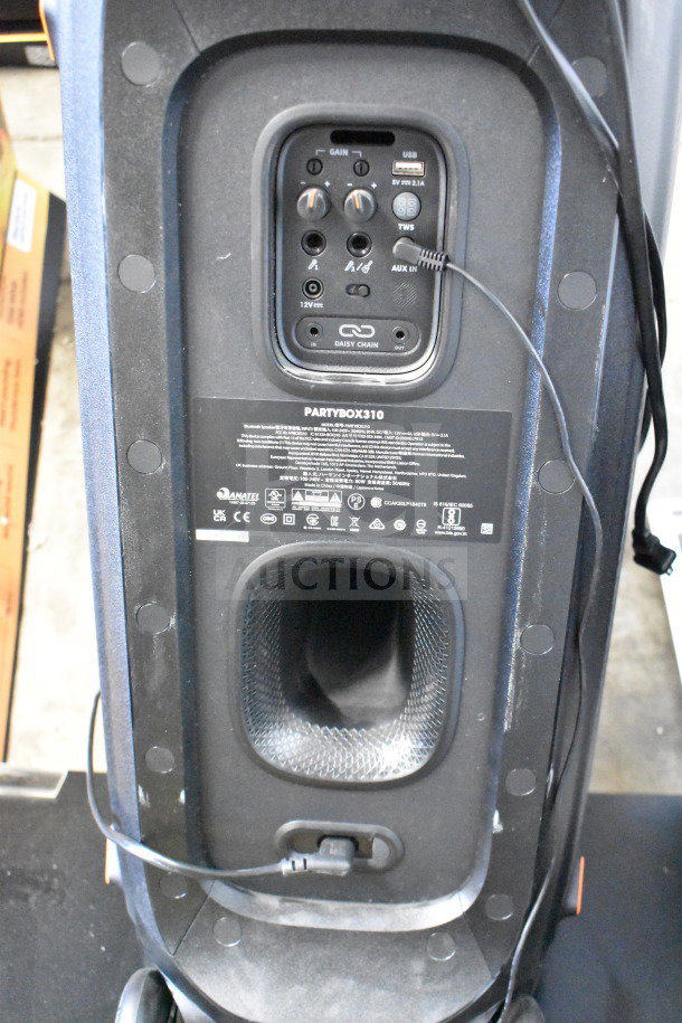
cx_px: 341
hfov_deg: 36.9
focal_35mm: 36
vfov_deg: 53.1
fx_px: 1023
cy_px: 512
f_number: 4
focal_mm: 24
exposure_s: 1/40
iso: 20000
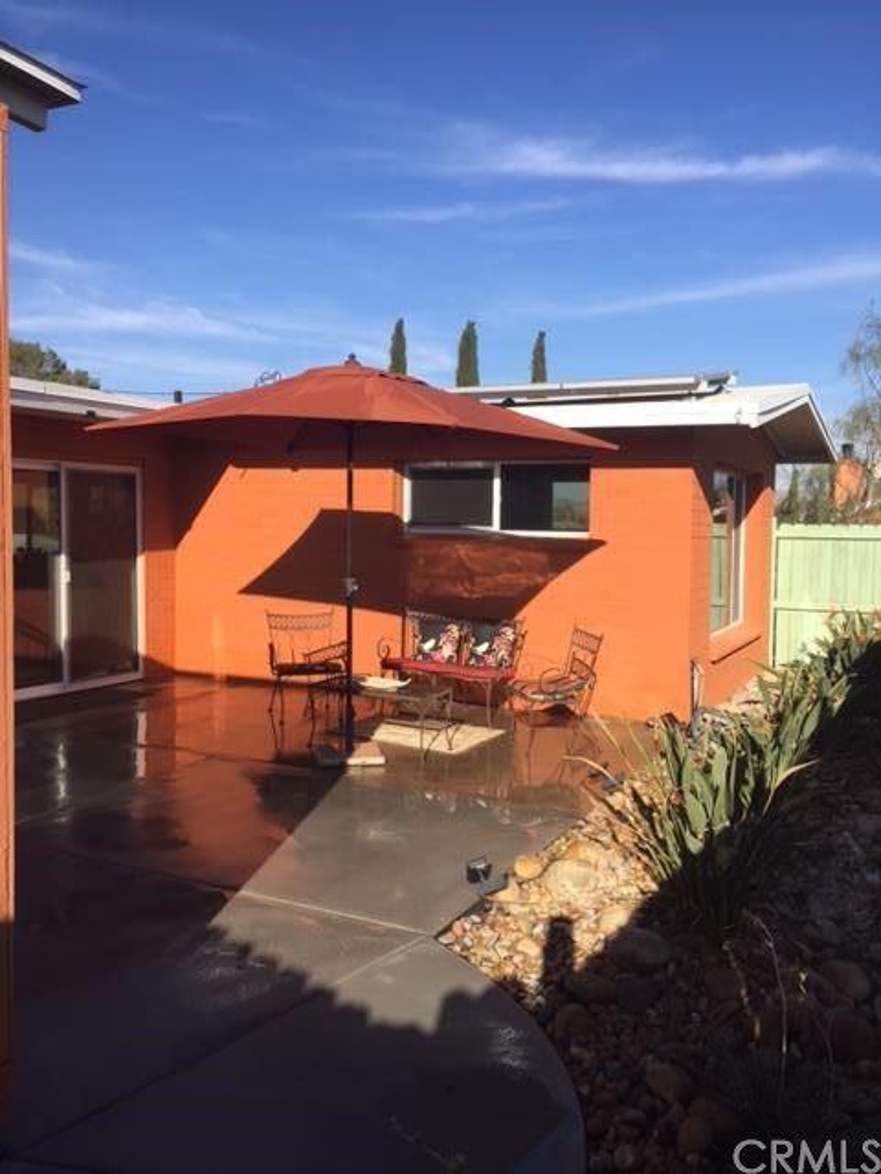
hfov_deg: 48.2
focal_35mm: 29
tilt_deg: -2.7
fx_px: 984
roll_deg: -0.6
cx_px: 440
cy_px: 587
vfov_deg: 61.7
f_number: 2.2
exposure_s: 1/1582
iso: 32
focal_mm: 4.15
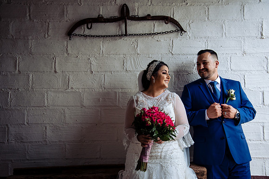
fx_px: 309
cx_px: 134
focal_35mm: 41
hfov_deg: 47.1
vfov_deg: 32.4
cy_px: 90
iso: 1250
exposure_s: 1/640
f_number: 5.6
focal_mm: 40
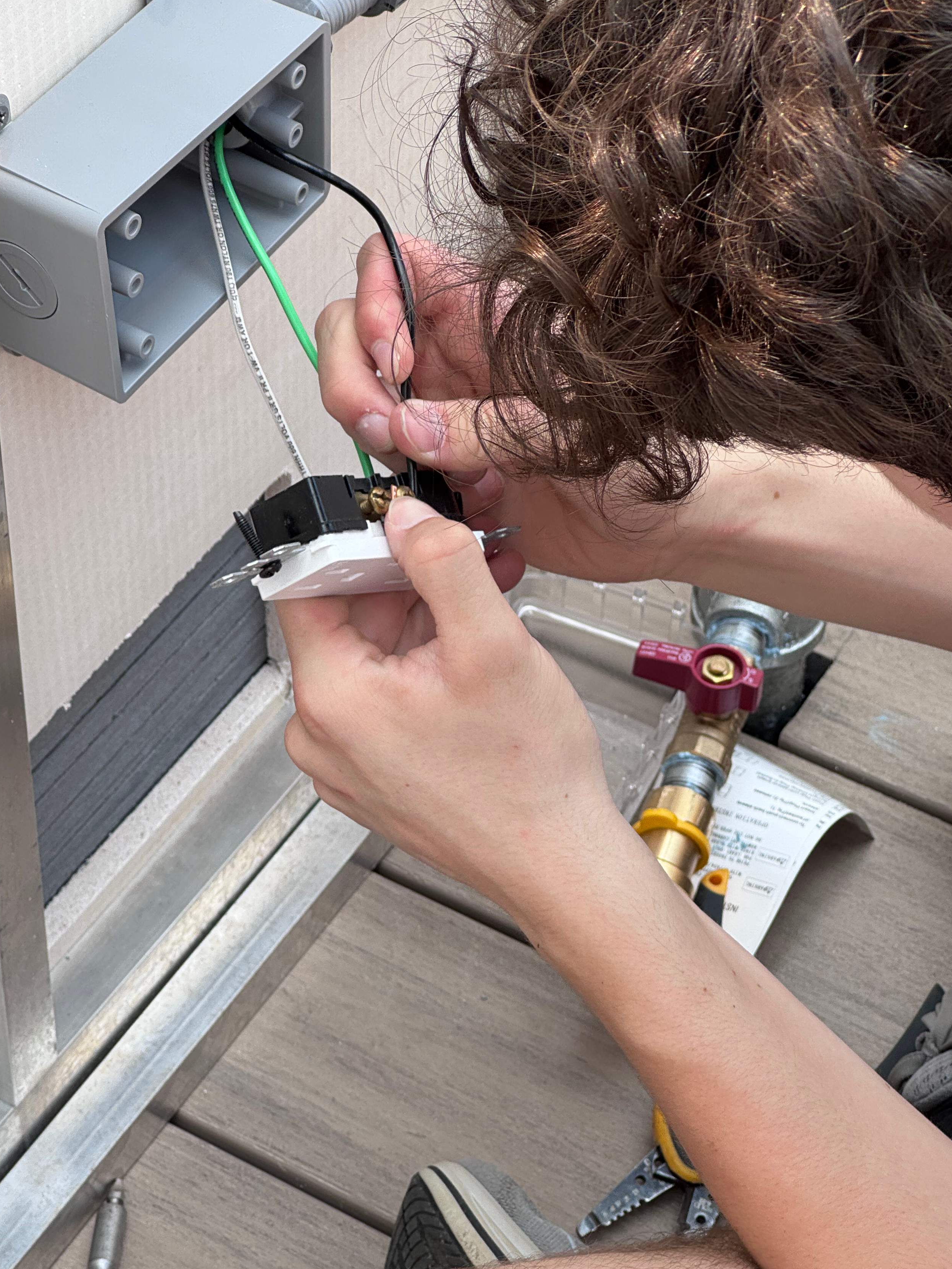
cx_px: 467
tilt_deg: -47.1
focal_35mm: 93
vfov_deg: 21.1
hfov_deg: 15.9
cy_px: 697
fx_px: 3410
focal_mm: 9
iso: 25
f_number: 2.8
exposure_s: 1/188
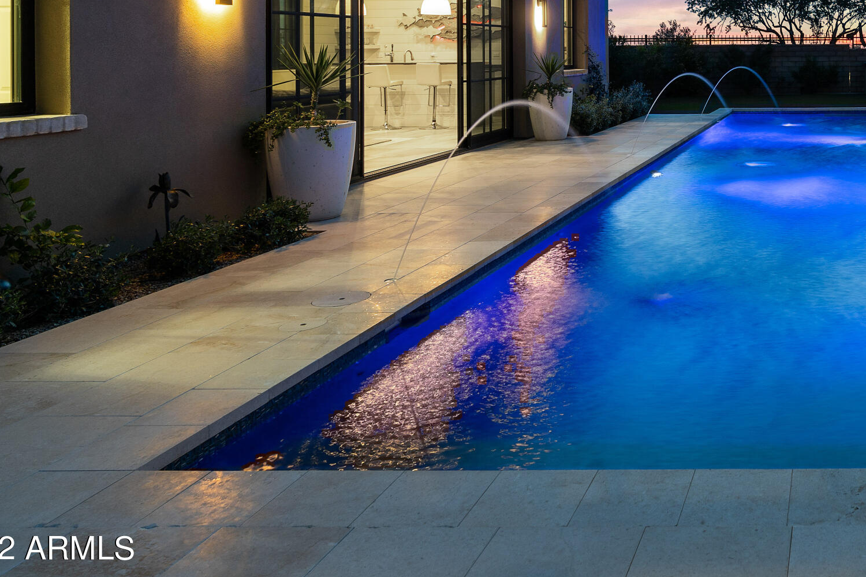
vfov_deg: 35.8
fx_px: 818
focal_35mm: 34
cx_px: 807
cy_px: 24
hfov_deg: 48.8
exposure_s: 2
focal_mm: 17
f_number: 7.1
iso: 100
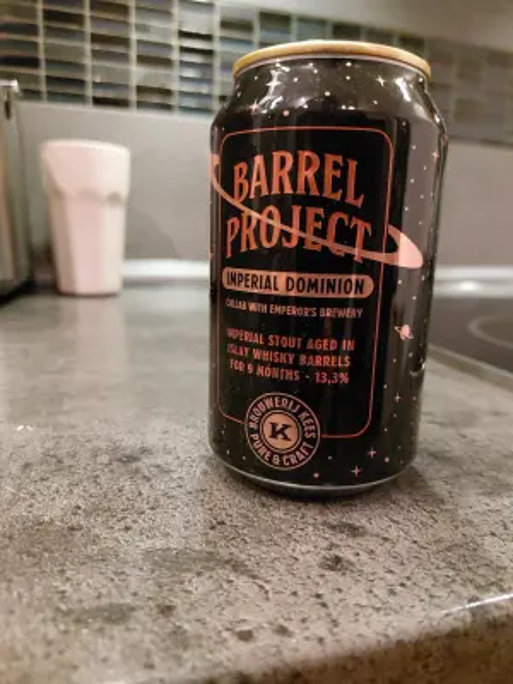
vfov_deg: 71.6
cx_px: 256
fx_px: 474
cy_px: 342
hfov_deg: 56.8
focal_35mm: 24
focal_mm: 5.23
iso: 1600
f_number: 1.8
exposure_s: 1/25
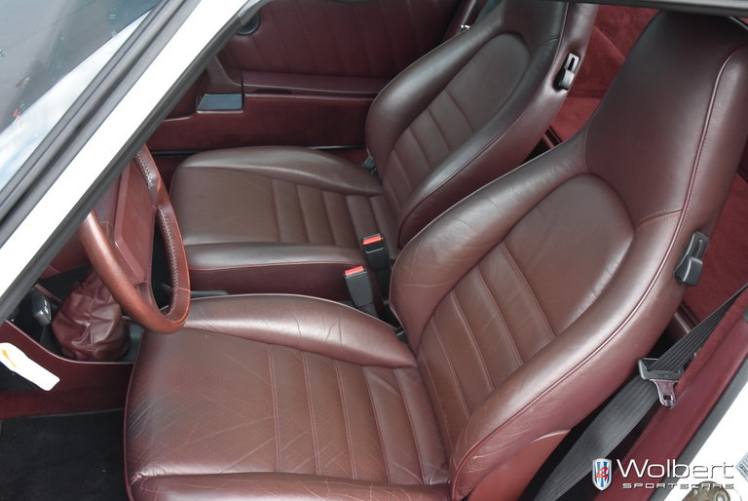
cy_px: 250
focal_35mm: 38
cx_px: 374
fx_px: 780
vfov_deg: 35.6
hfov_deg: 51.2
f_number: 7.1
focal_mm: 25
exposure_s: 1/200
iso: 800
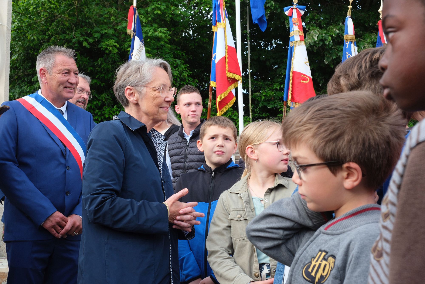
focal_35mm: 43
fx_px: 508
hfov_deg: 45.4
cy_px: 142
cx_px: 212
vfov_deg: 31.2
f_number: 8
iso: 400
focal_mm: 28.9
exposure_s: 1/120
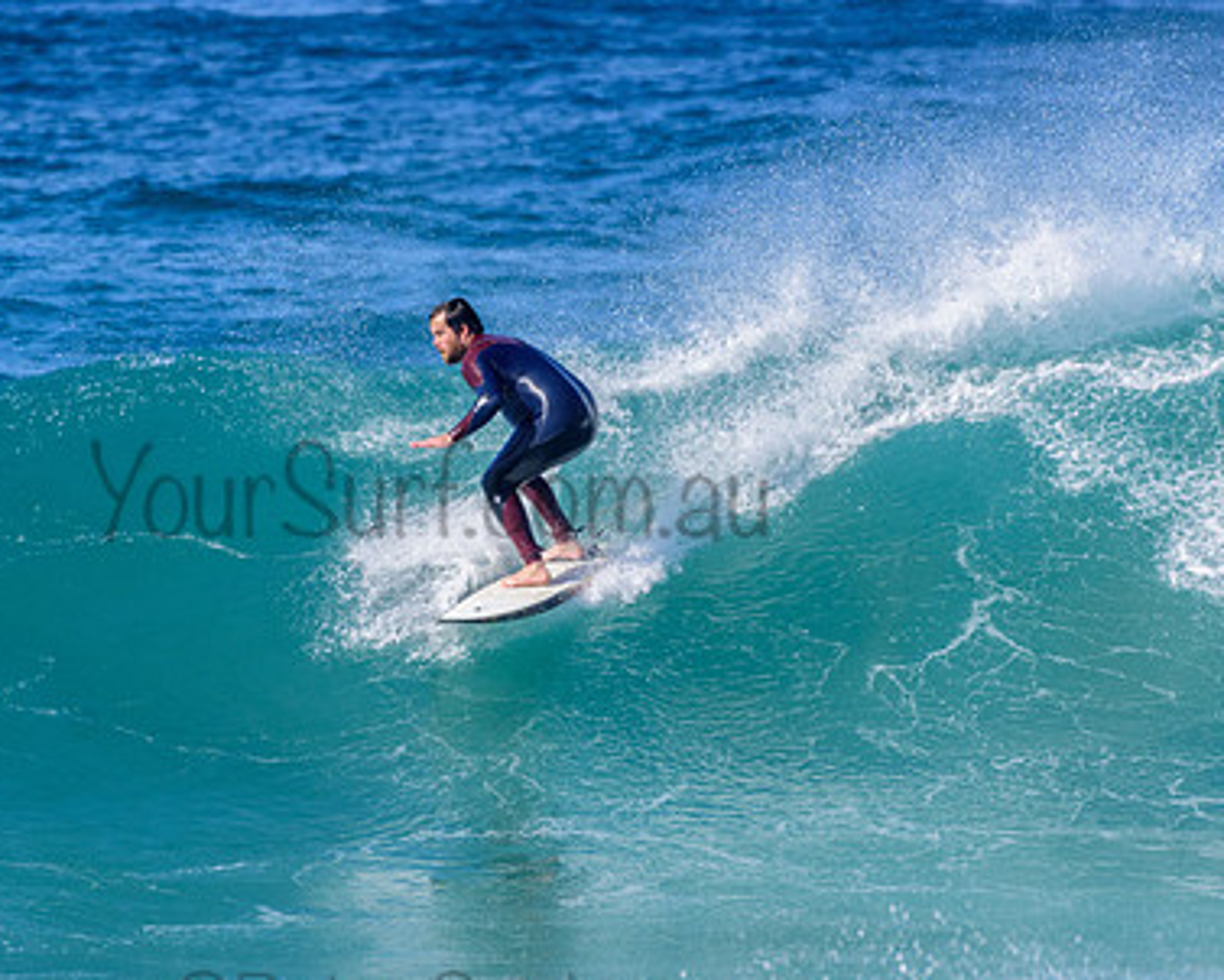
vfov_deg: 1.4
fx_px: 39253
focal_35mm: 1083
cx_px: 425
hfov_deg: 1.8
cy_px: 462
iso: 360
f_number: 5.6
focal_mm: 500
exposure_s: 1/2000
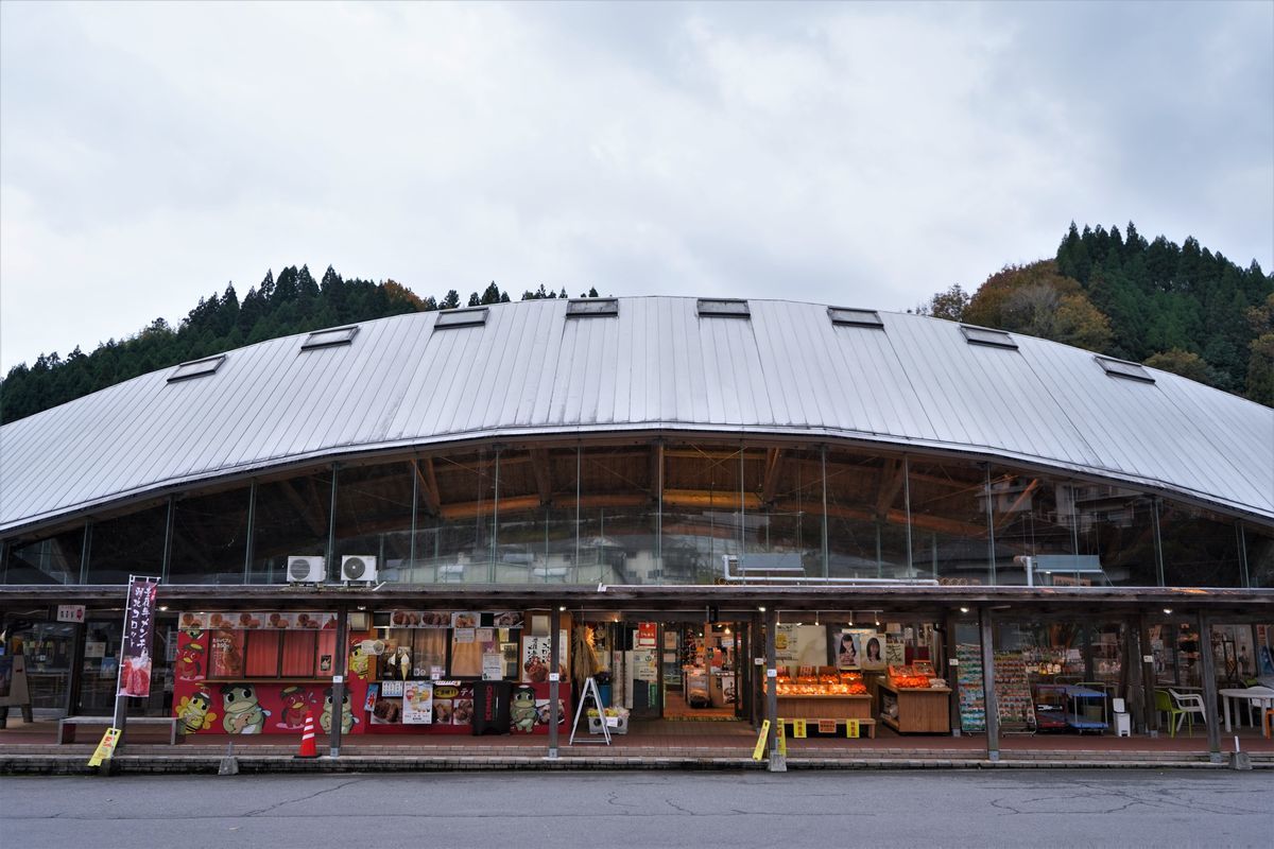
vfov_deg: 43.6
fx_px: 1062
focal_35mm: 30
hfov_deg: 61.9
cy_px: 424
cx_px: 637
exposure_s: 1/60
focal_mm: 30
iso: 200
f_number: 4
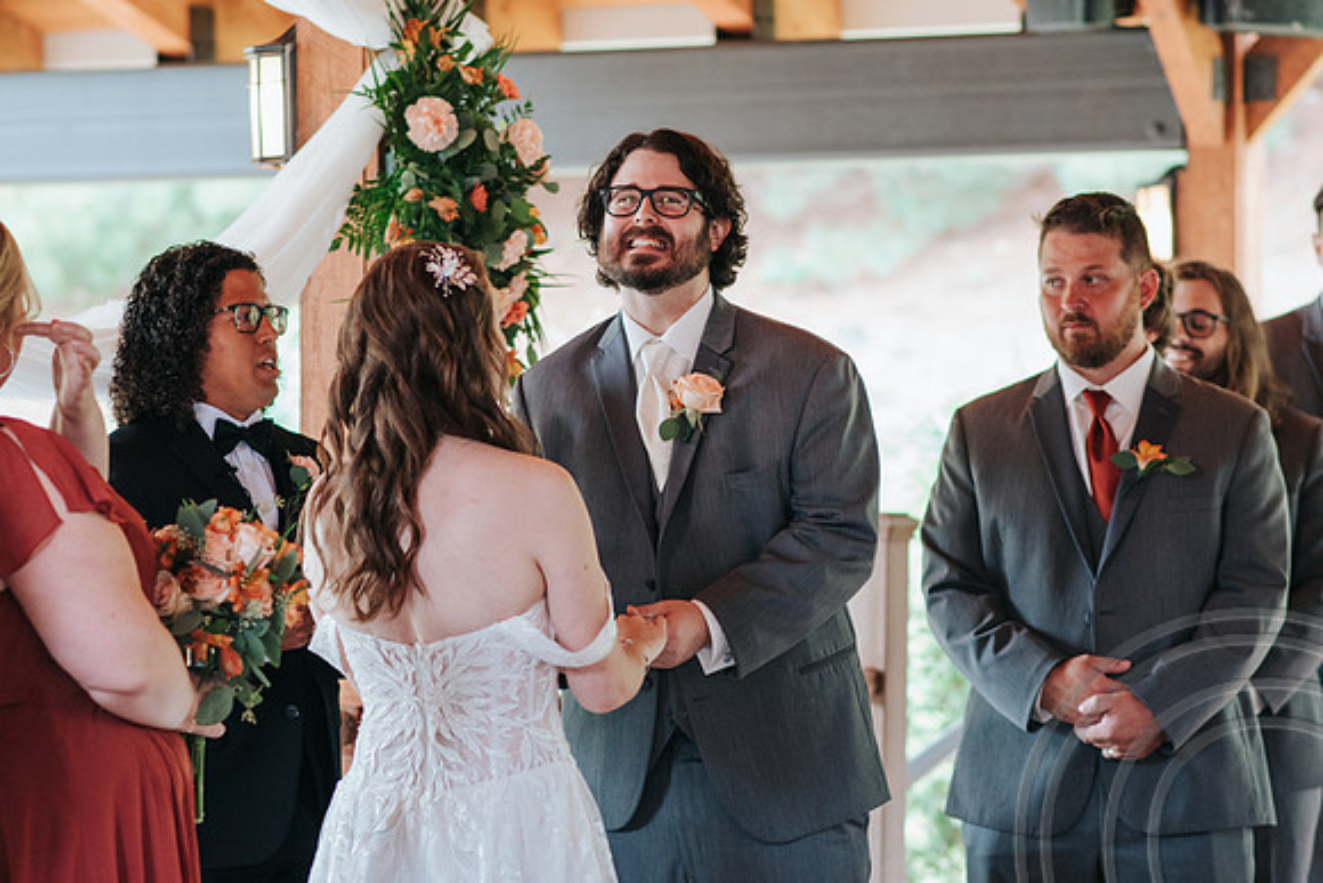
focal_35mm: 134
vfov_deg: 10.3
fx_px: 4921
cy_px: 442
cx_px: 662
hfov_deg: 15.3
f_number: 2.8
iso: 800
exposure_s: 1/250
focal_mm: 85
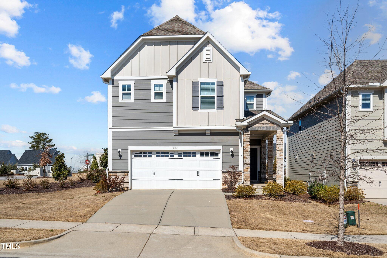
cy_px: 129
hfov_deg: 55.8
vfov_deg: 38.9
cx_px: 194
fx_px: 365
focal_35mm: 34
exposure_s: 1/350
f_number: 5.6
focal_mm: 34
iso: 100
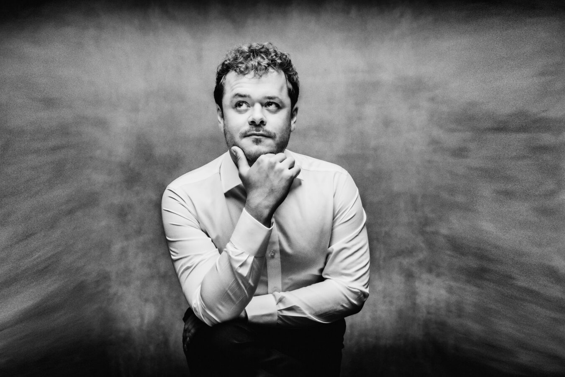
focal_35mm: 50
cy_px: 188
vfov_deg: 27.0
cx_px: 282
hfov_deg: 39.6
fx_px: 785
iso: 640
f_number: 6.3
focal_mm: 50
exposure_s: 1/160
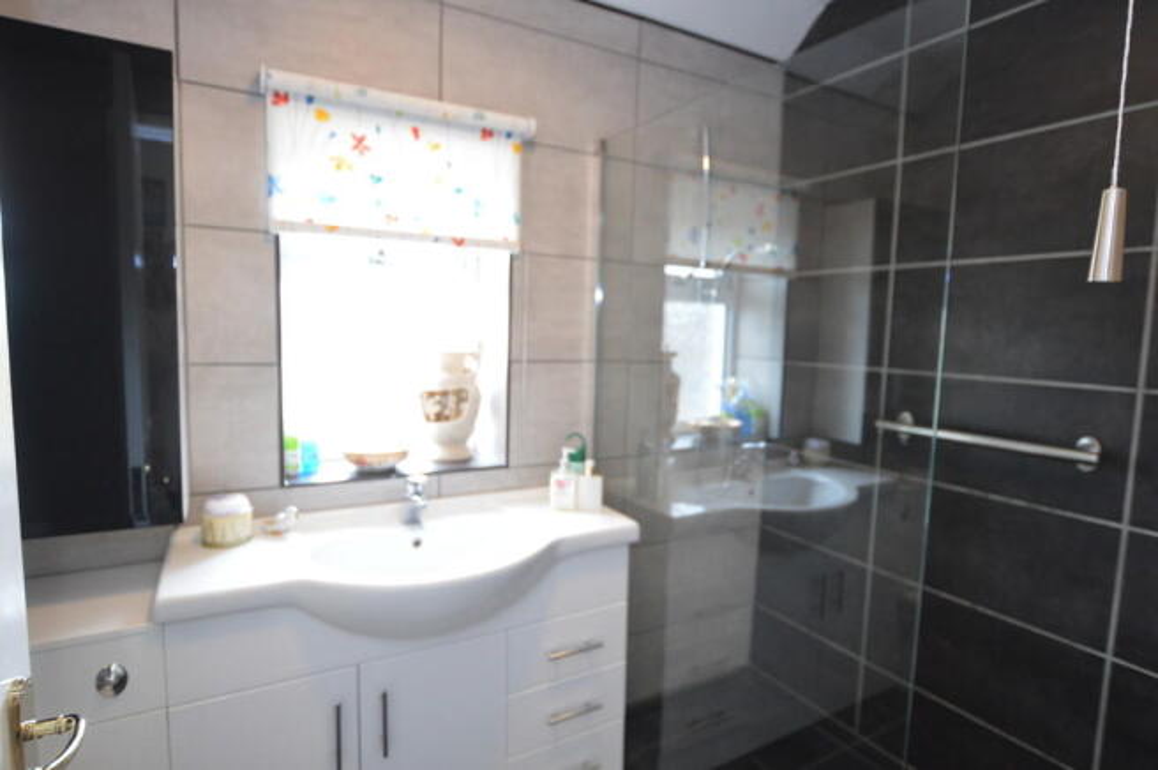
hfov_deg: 85.5
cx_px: 579
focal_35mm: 20
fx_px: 627
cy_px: 385
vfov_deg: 63.1
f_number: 3.5
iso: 1600
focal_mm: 13
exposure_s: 1/60
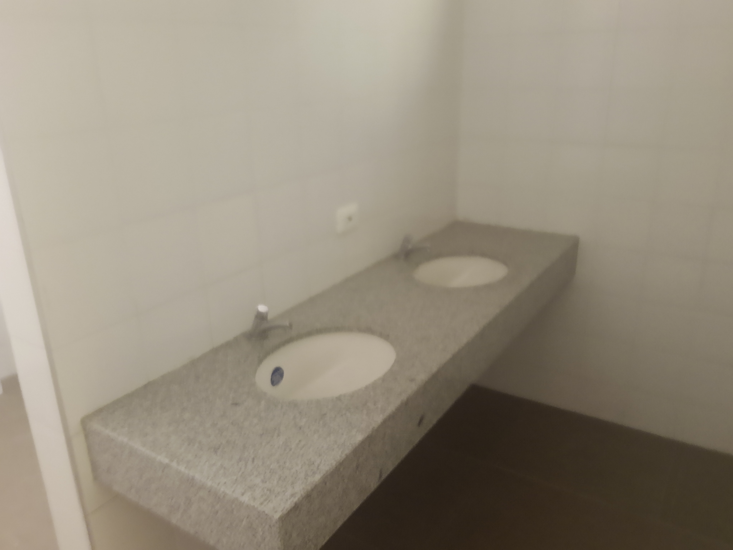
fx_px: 551
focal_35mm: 26
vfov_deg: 53.1
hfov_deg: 67.3
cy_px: 275
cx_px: 366
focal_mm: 3.95
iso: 745
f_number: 1.8
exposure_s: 1/17
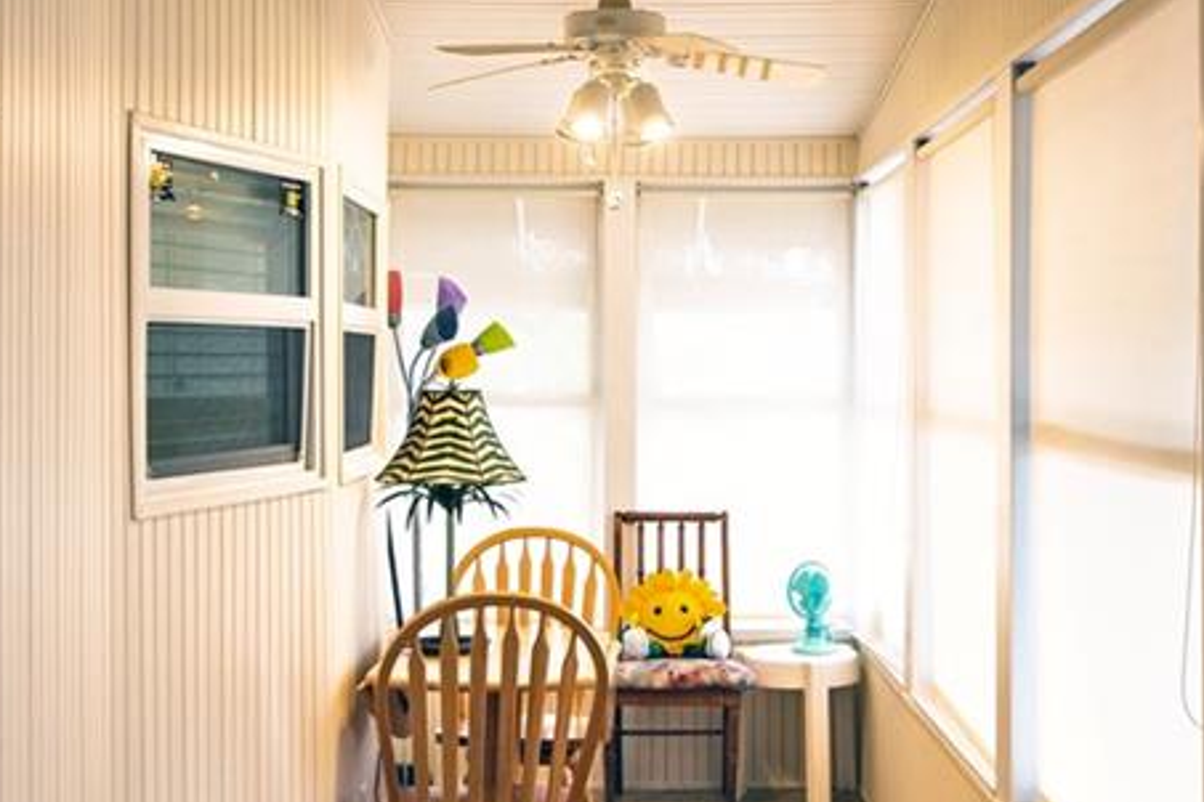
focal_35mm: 53
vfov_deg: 25.5
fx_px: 1772
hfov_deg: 37.5
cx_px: 641
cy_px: 307
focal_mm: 15
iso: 100
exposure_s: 1/60
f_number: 4
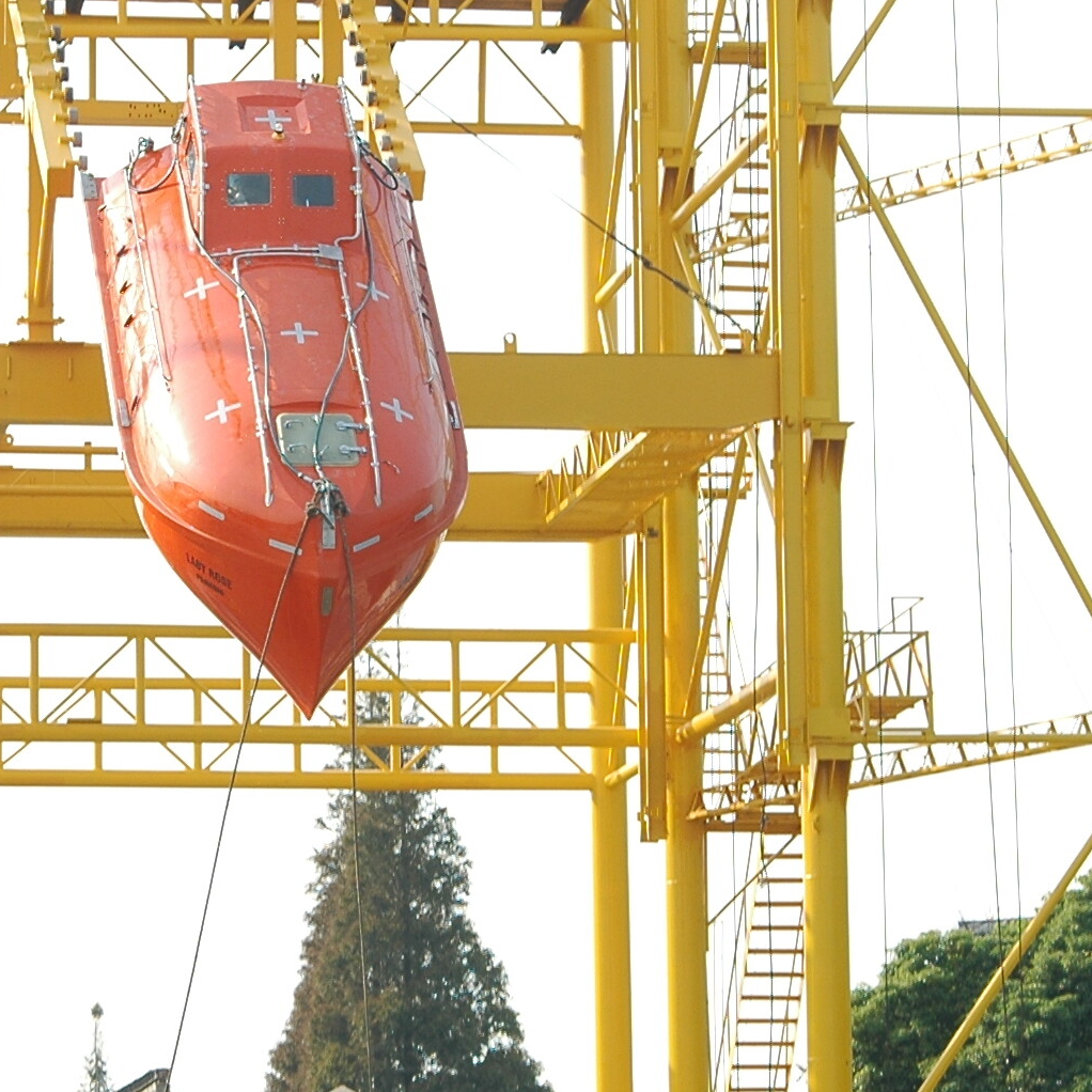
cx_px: 295
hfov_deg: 9.7
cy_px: 549
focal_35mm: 180
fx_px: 6424
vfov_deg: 9.7
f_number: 7.1
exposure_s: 1/200
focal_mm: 48
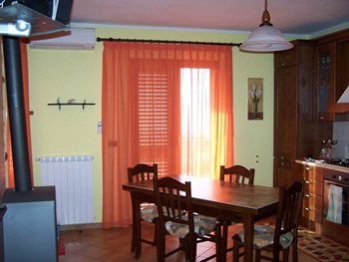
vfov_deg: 37.8
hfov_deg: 48.9
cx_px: 174
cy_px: 131
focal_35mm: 38
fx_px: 383
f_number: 2.8
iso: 140
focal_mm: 6.3
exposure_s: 1/60
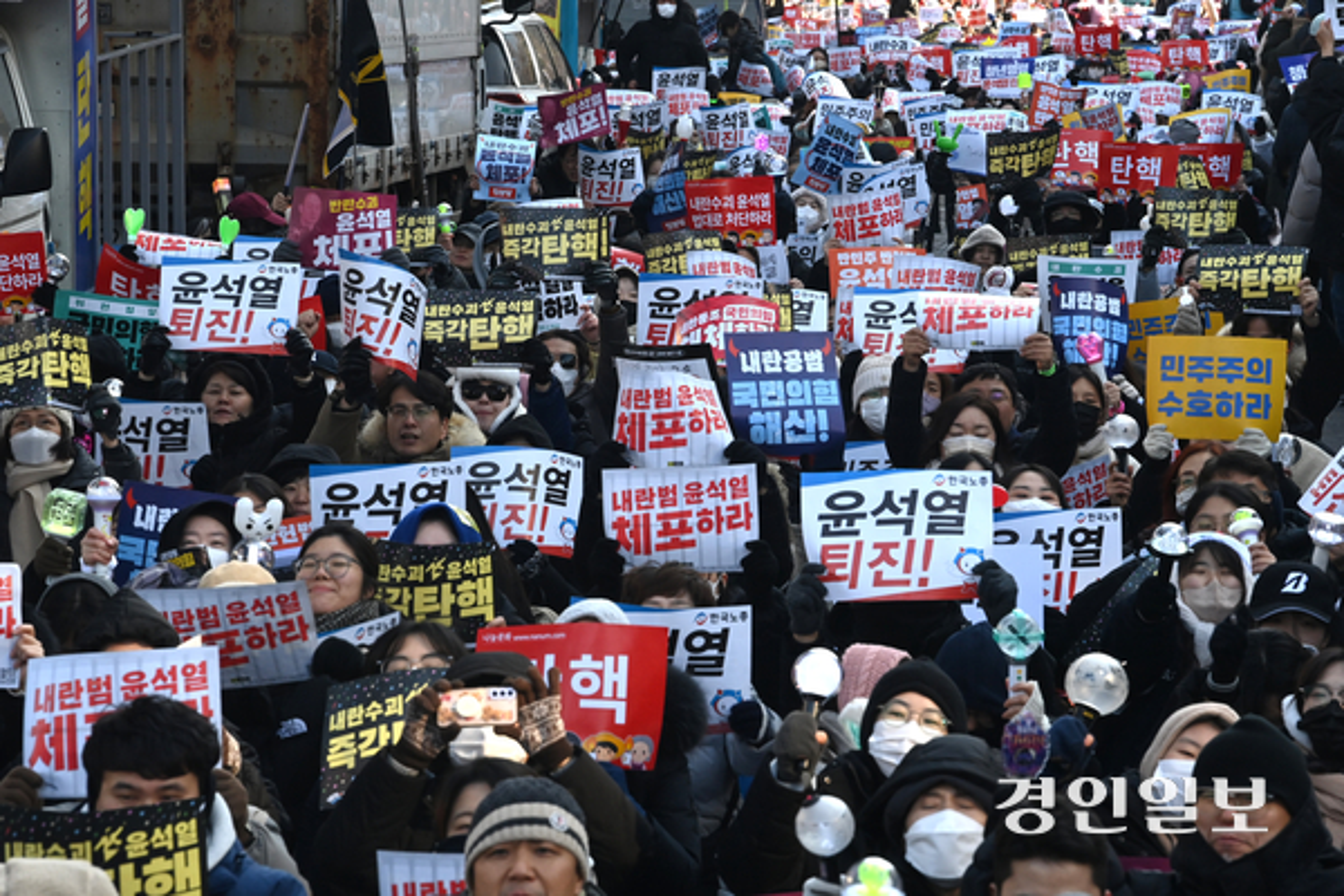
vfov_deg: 6.9
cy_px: 448
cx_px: 672
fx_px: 7466
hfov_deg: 10.3
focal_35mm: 200
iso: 2000
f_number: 16
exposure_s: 1/250
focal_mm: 200
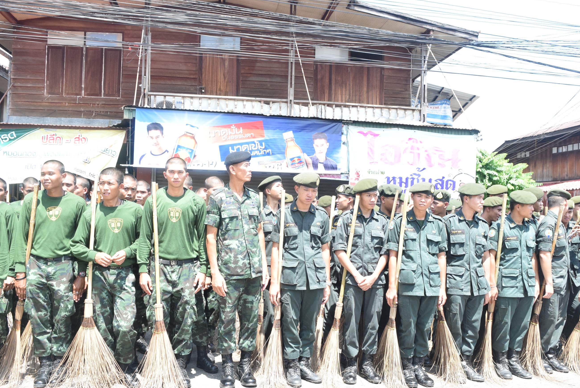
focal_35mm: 31
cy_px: 206
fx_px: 500
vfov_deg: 42.4
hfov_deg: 60.2
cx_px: 298
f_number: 5
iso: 800
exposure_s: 1/500
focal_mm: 18
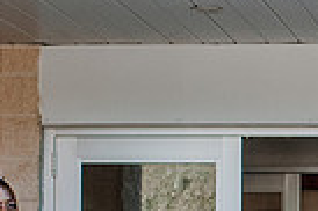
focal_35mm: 238
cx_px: 468
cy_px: 296
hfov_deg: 8.5
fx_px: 2100
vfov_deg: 5.7
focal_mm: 35
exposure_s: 1/1250
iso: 400
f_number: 3.2
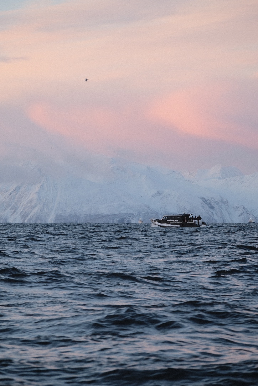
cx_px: 129
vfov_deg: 14.6
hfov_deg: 9.7
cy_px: 193
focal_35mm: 141
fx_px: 1516
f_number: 4.5
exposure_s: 1/250
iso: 1000
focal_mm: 94.3
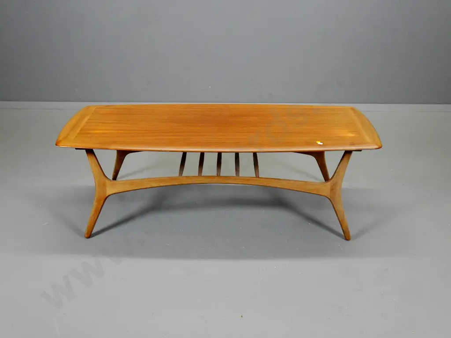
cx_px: 226
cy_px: 169
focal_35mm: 40
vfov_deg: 36.0
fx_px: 521
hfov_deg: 46.8
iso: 3200
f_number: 4.6
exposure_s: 1/160
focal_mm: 20
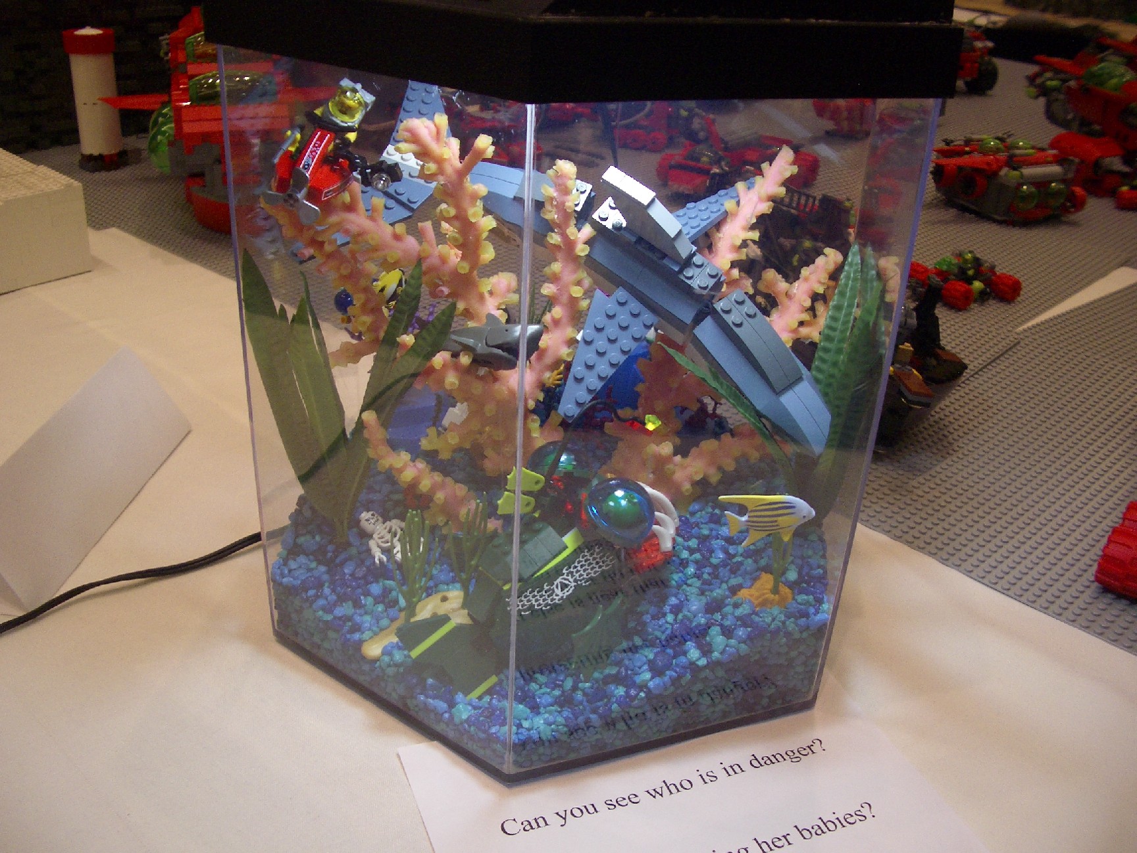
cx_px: 568
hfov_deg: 52.6
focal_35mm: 35
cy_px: 426
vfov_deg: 40.7
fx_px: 1150
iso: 100
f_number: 2.6
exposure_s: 1/100
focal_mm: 5.8
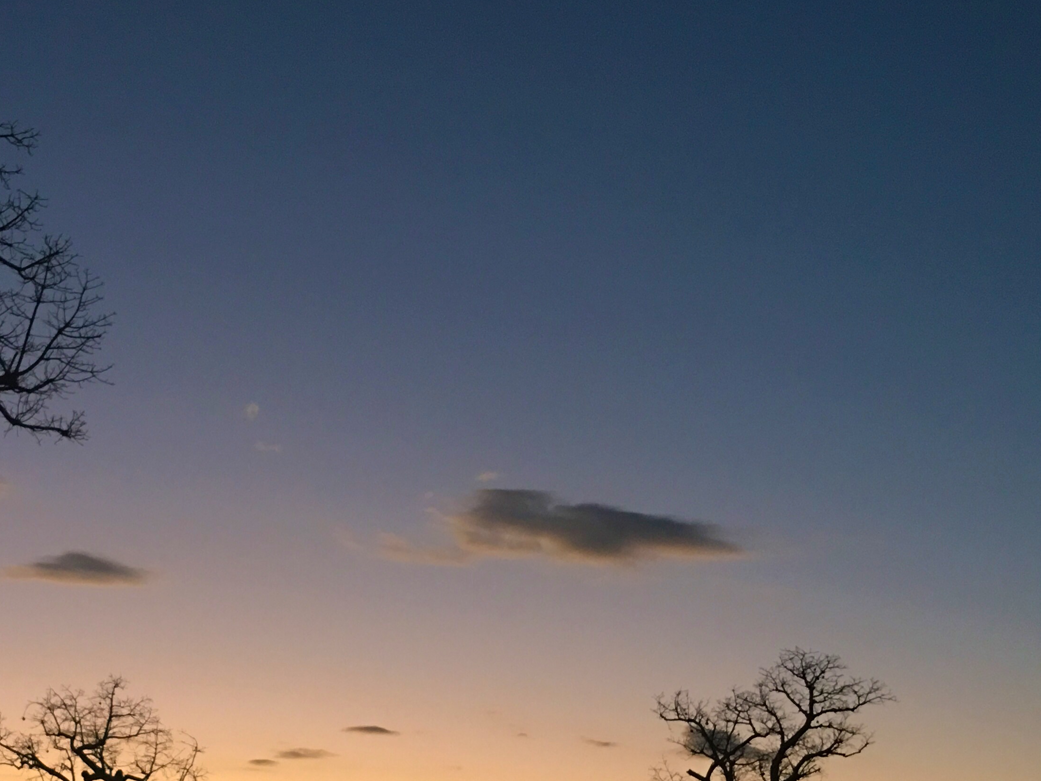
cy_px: 598
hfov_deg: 35.4
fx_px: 1594
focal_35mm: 53
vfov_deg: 27.1
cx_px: 261
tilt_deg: +16.8
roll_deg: -1.3
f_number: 2.2
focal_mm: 4.15
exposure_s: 1/17
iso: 100
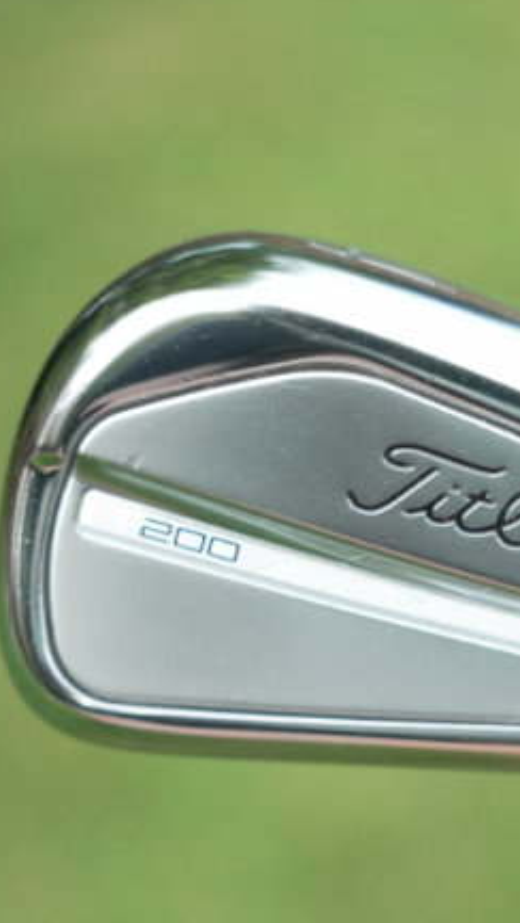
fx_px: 2260
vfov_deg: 23.0
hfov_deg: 13.0
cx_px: 469
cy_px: 601
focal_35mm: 92
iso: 800
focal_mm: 21.2
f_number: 1.8
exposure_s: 1/50
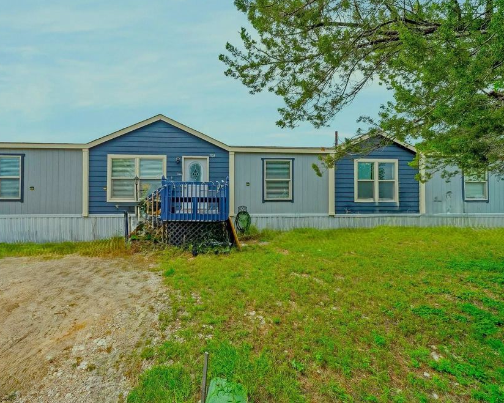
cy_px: 194
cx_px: 207
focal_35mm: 14
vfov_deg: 87.9
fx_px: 209
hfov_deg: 99.6
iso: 400
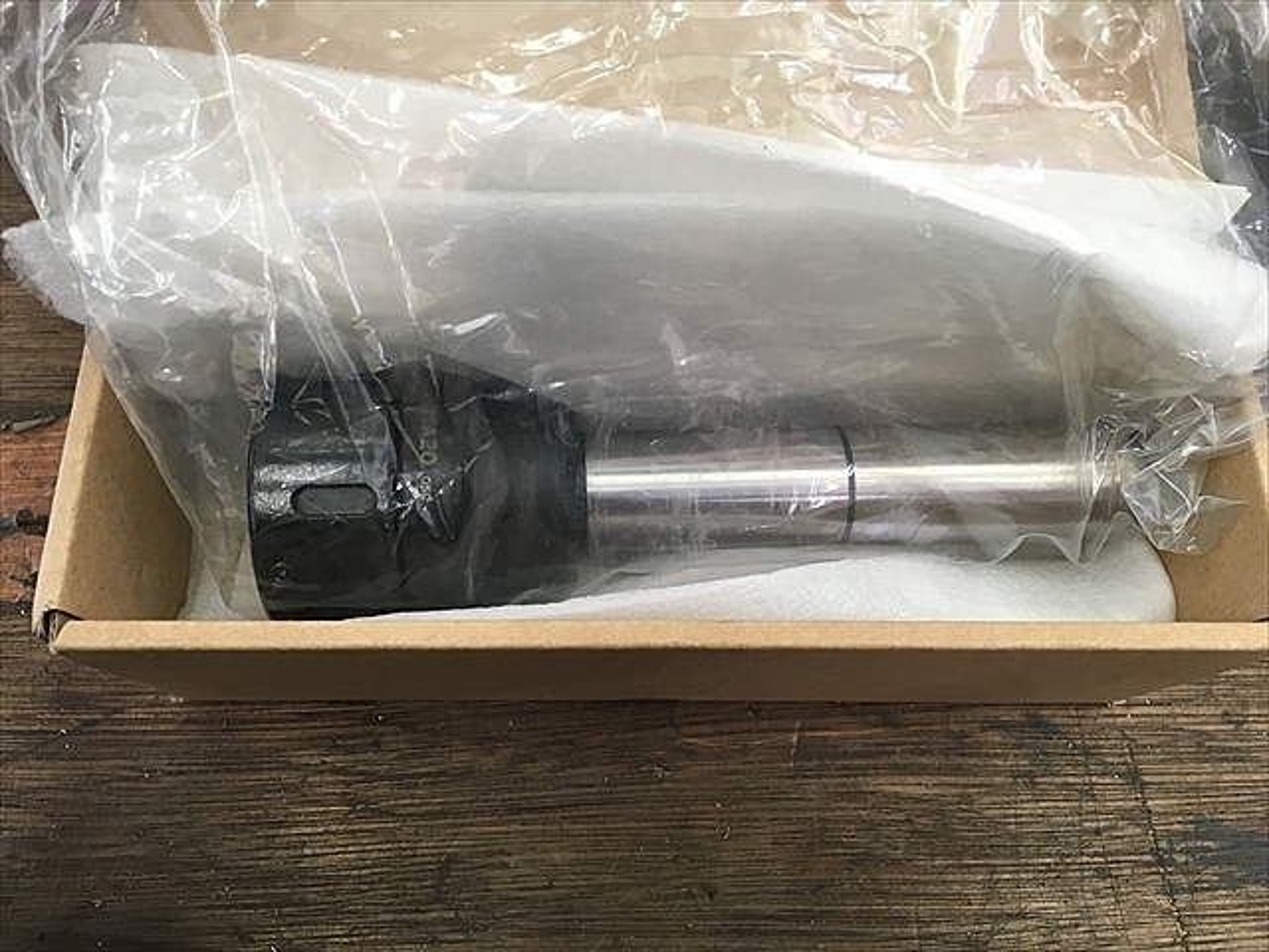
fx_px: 1063
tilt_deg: -72.5
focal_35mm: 29
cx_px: 634
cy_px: 476
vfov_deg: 48.2
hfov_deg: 61.7
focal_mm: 4.15
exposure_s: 1/30
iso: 50
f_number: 2.2
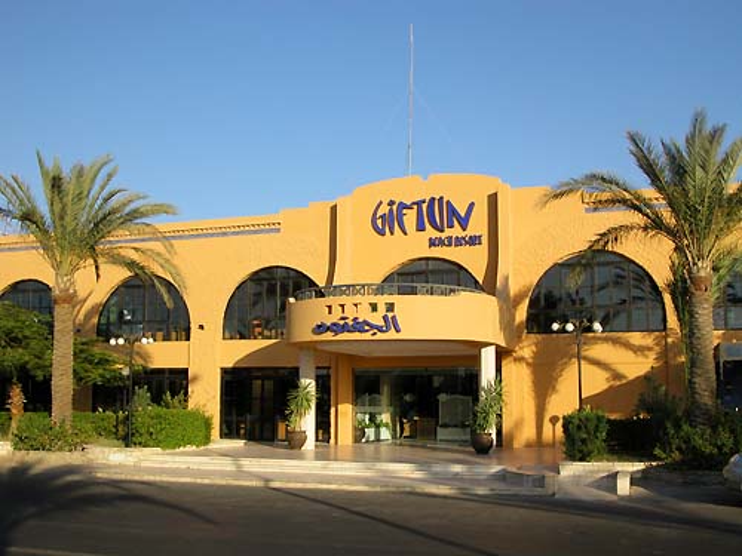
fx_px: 815
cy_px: 278
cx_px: 371
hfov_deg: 49.0
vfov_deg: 37.7
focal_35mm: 38
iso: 100
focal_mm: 10
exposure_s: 1/296
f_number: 6.4
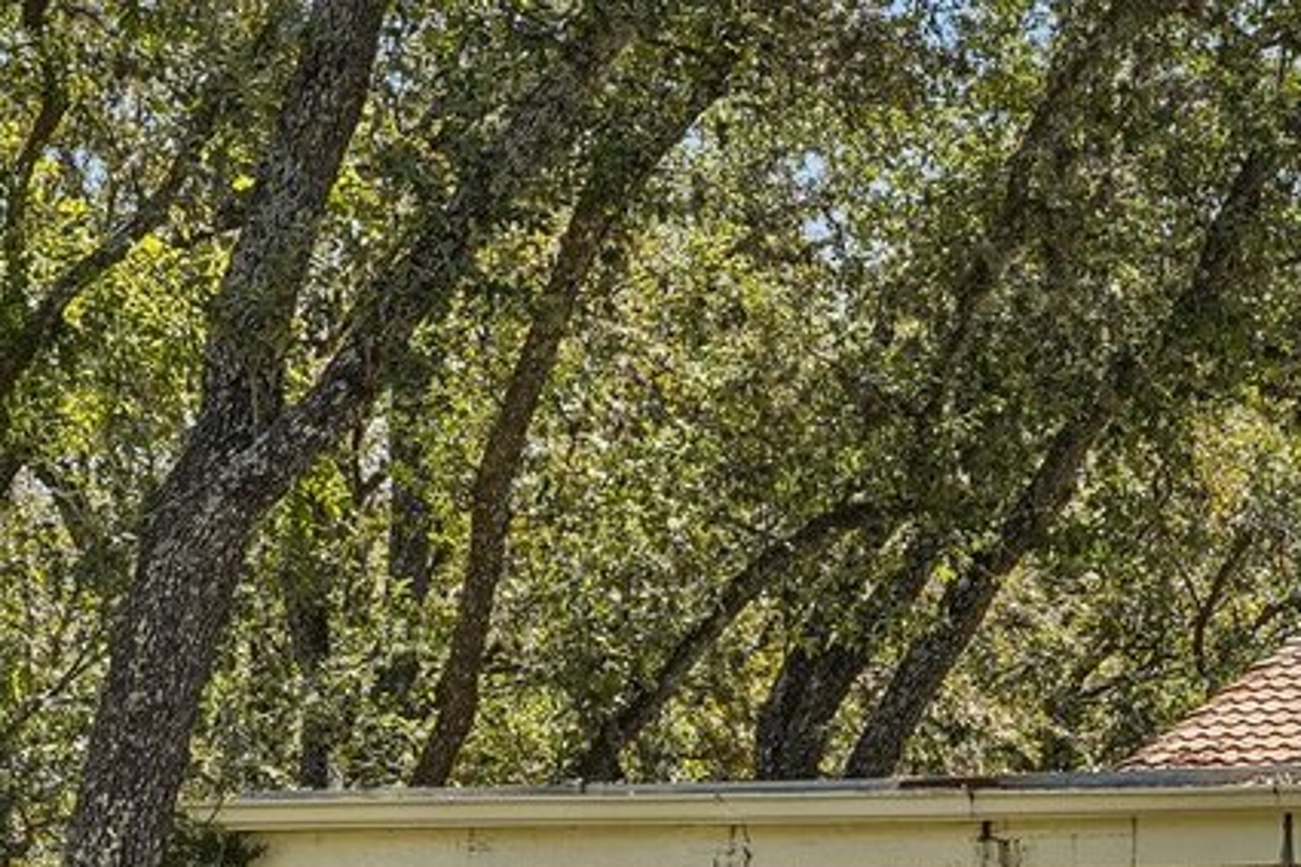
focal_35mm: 122
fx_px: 4407
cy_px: 1115
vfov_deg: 11.0
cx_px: 909
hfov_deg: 16.7
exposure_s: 1/50
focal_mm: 32
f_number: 8
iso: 100
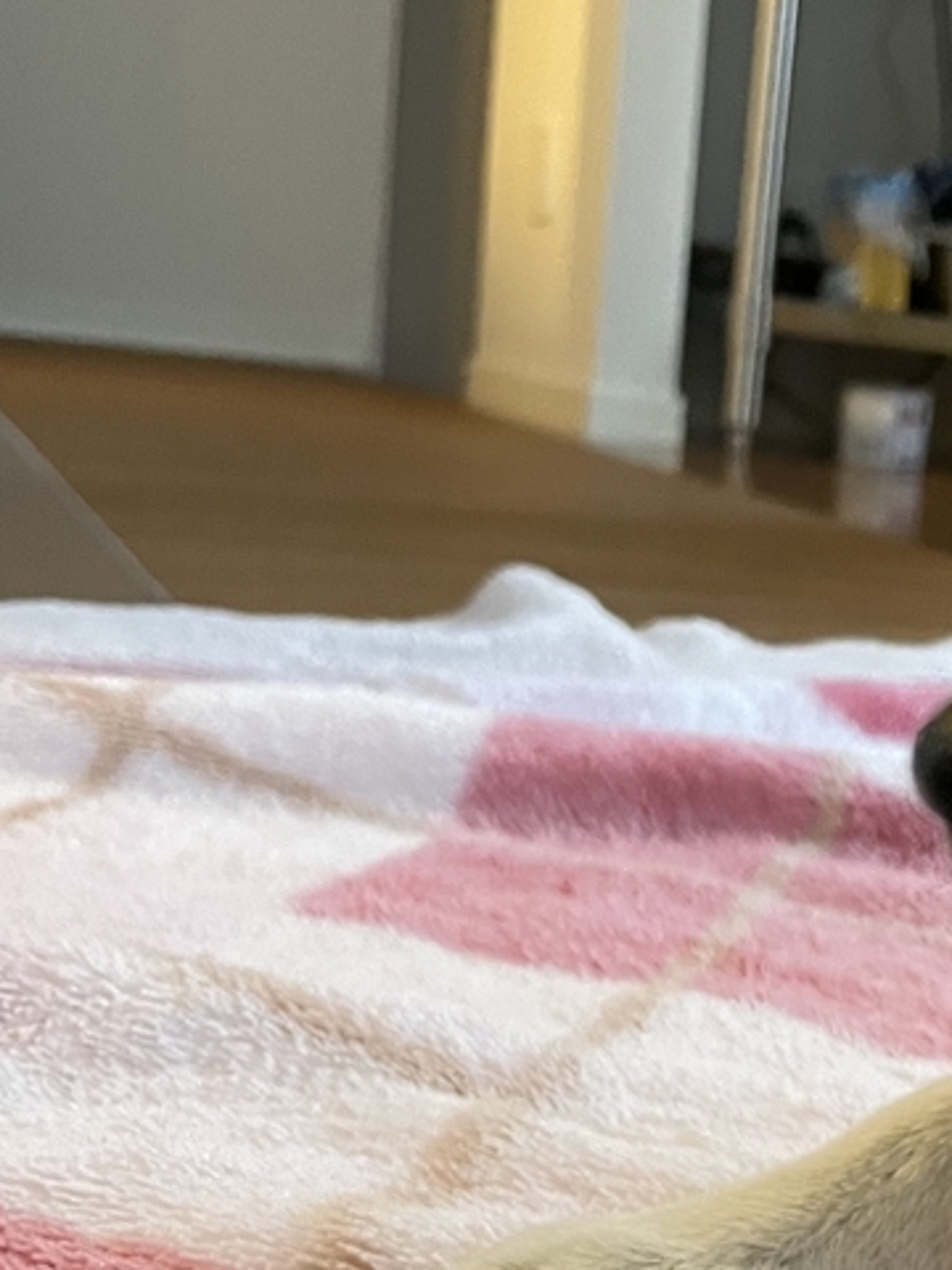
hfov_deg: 21.4
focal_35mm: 65
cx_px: 1045
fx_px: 2383
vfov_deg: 29.6
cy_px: 857
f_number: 1.6
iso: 500
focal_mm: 4.2
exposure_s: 1/40
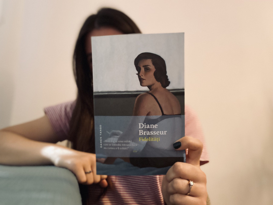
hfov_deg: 60.0
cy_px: 102
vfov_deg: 46.8
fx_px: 237
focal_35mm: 30
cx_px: 136
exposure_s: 1/25
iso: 500
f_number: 2.2
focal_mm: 2.71
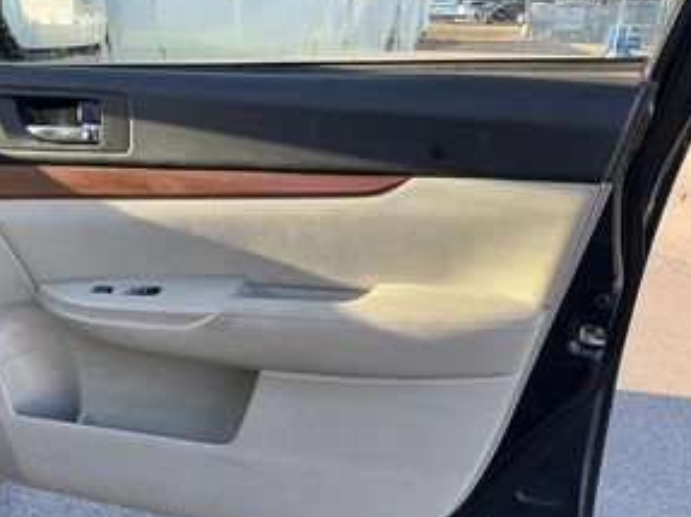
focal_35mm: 39
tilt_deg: -19.7
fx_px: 778
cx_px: 243
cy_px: 327
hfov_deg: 47.3
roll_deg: -1.3
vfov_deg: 36.6
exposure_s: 1/122
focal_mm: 3
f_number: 1.8
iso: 20
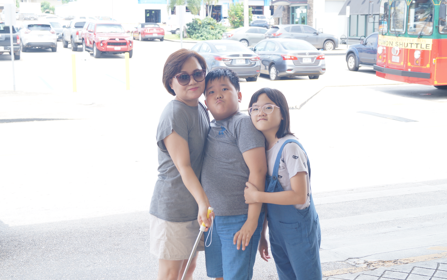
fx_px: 652
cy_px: 139
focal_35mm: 54
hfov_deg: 37.8
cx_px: 224
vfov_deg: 24.2
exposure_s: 1/80
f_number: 5.6
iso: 100
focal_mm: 35
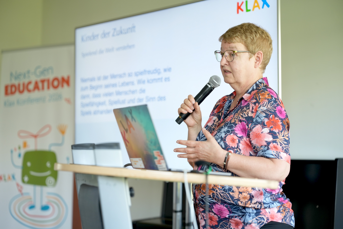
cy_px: 114
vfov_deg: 19.5
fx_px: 667
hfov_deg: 28.8
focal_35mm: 70
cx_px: 172
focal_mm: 70
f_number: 2
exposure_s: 1/160
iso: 400
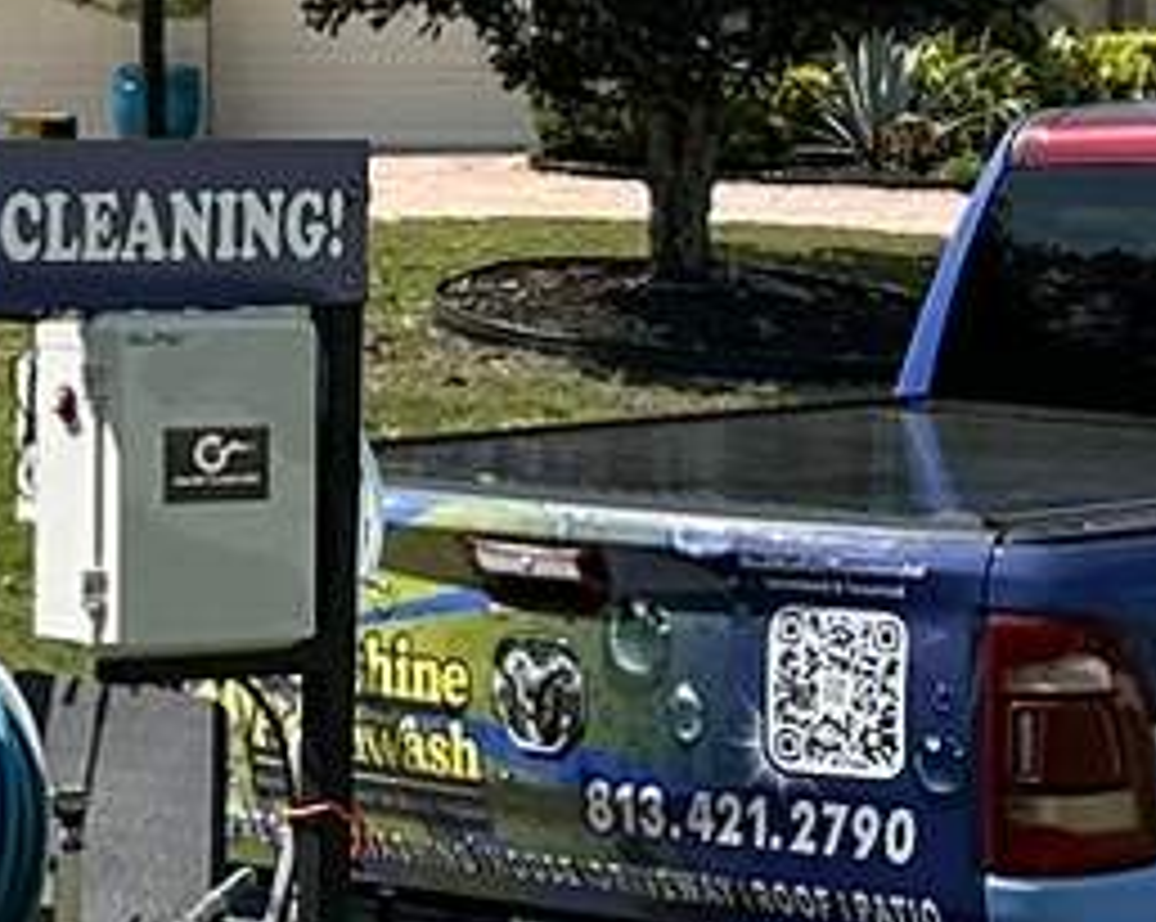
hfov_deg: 10.3
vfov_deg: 8.2
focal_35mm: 187
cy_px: 207
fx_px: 6391
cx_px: 940
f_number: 1.78
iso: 80
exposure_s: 1/6211
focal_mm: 6.86
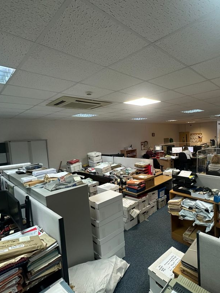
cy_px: 148
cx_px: 150
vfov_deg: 84.6
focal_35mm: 19
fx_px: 161
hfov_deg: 66.4
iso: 250
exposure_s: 1/100
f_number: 2.2
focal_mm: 2.22
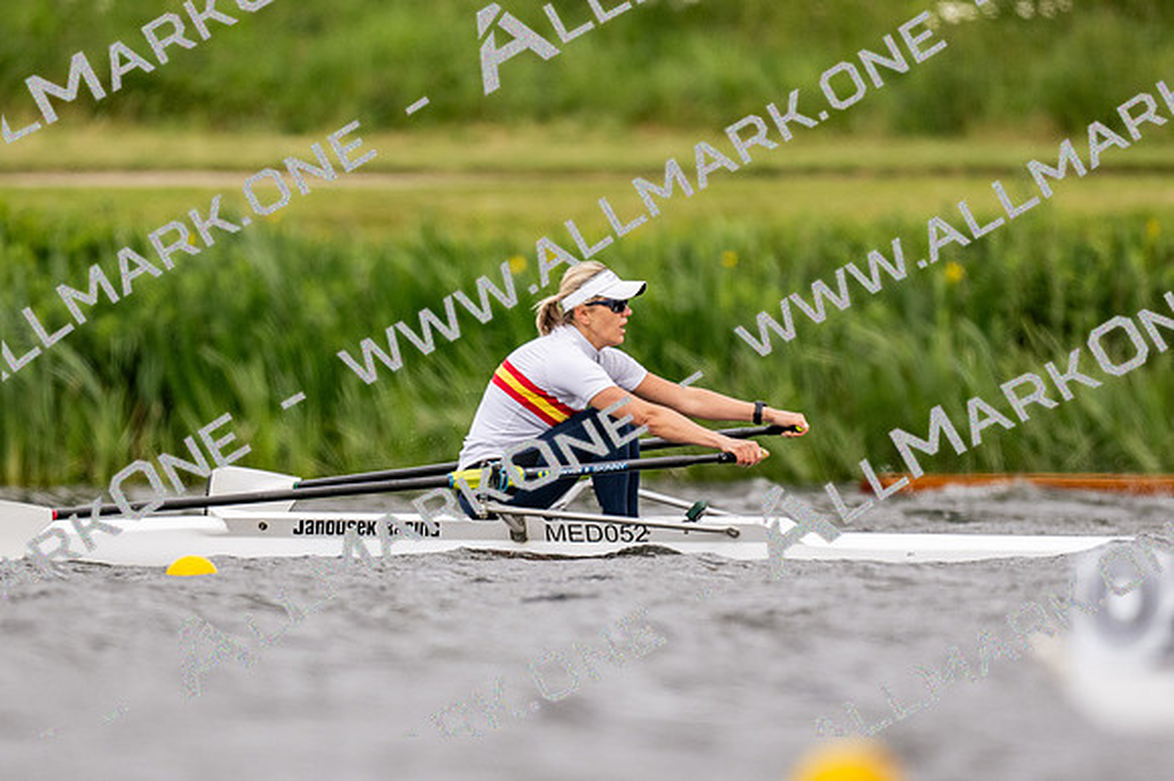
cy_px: 390
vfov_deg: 1.5
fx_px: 29332
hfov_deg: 2.3
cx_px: 587
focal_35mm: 900
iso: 500
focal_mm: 600
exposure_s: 1/2500
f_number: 4
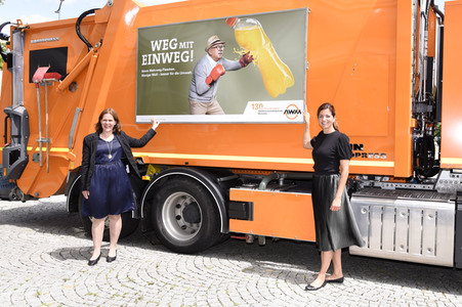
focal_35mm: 30
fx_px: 385
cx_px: 231
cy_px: 154
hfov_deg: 62.0
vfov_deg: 43.5
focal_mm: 30
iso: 200
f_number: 8
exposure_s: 1/160
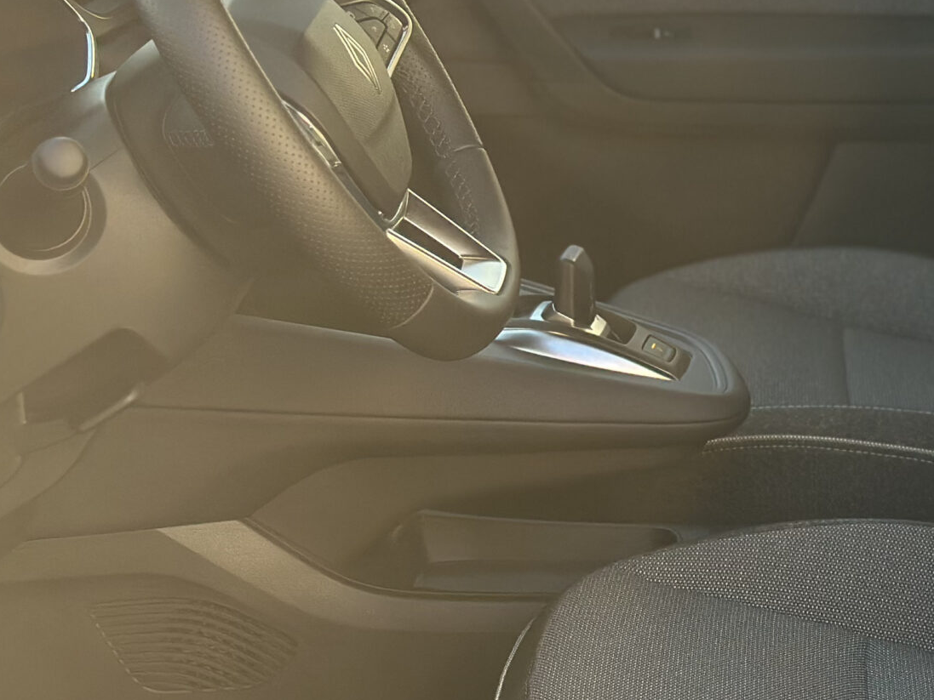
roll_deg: +0.1
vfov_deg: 13.2
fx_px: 3022
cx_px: 805
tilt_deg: -14.3
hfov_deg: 17.4
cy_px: 187
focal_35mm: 112
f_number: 1.78
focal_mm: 6.86
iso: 80
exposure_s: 1/350
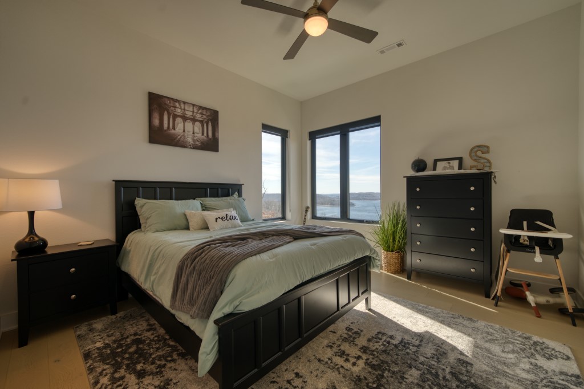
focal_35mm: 14
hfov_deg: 104.3
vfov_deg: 81.2
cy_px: 194
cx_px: 292
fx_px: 227
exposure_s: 1/250
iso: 100
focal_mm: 14
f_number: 8
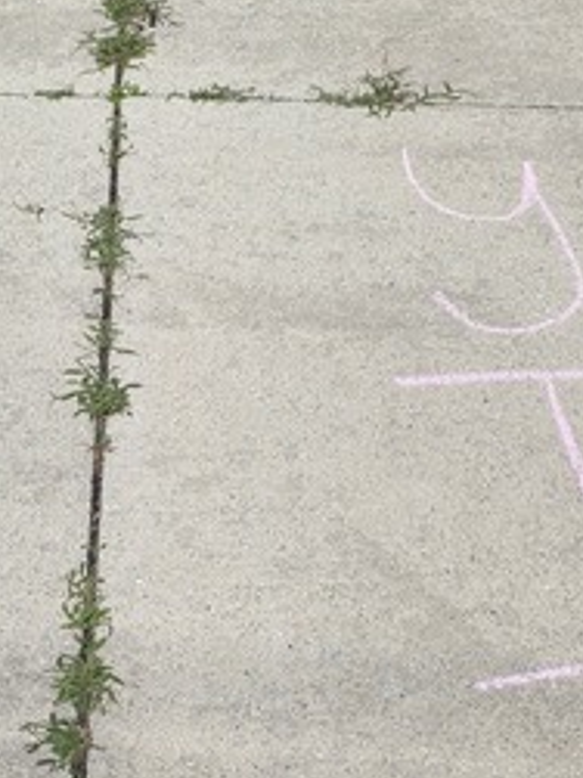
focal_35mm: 94
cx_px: 43
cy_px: -539
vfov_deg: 17.6
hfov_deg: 15.5
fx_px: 2113
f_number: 1.8
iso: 25
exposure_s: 1/3042
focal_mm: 5.54
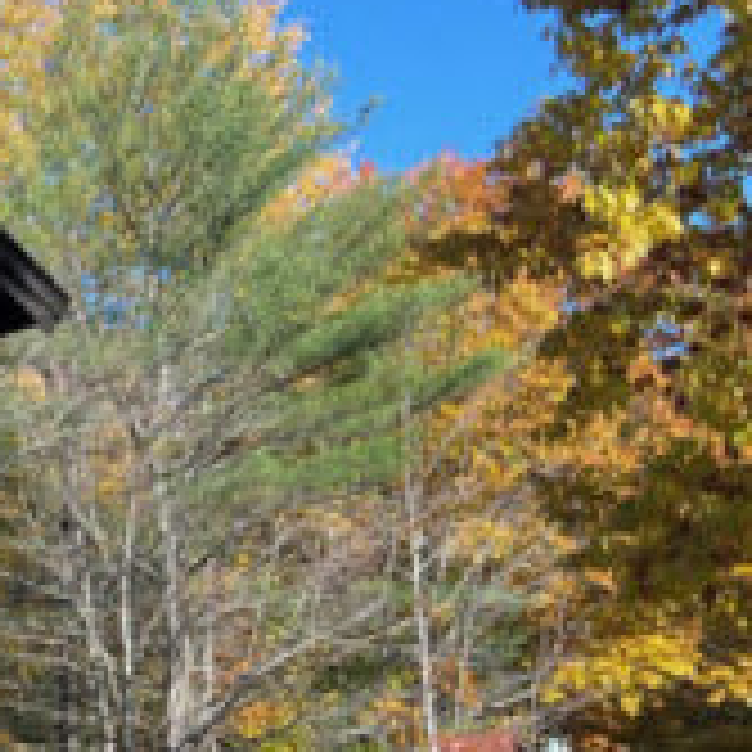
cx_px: -639
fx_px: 2163
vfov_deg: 19.7
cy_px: 473
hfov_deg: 16.3
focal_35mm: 88
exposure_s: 1/873
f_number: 1.5
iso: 50
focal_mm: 5.7
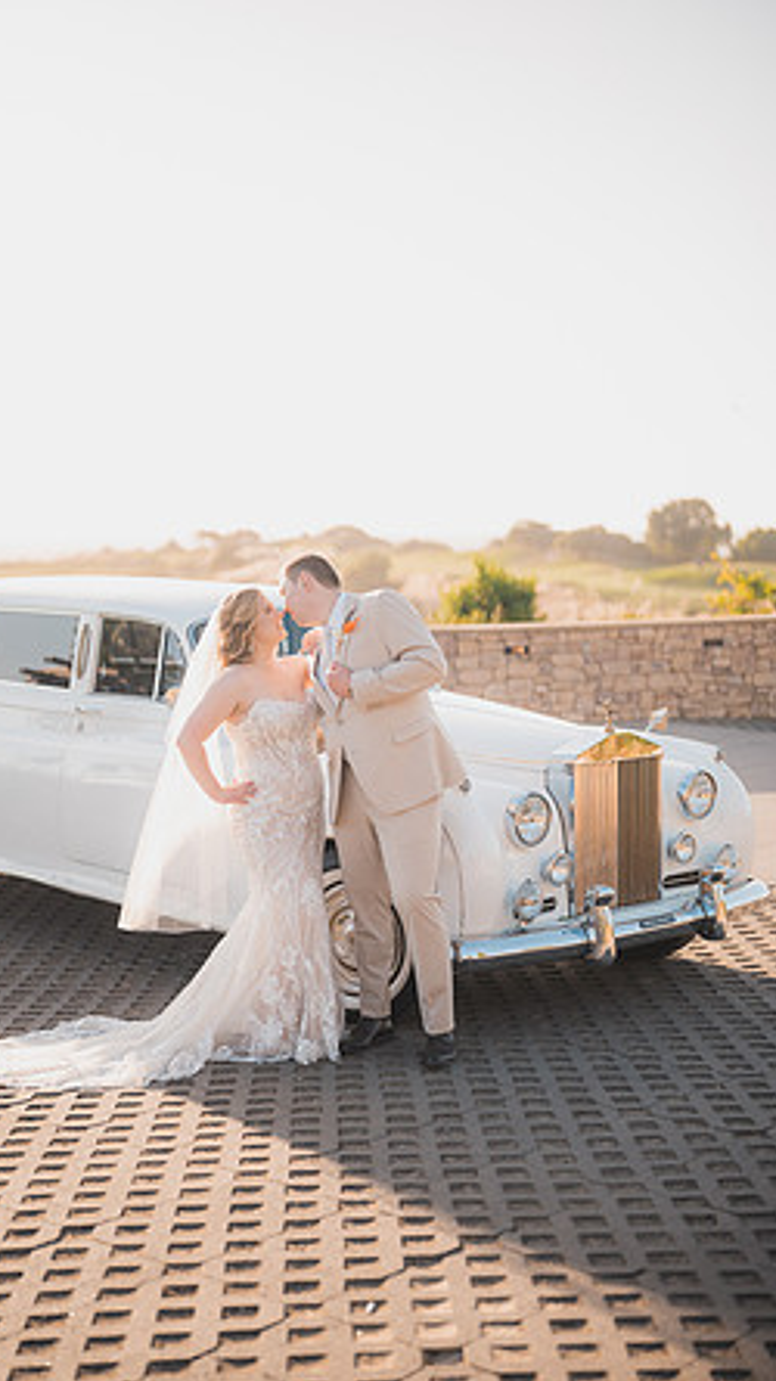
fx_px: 1941
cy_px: 695
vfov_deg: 39.2
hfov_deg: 22.6
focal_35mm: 53
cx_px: 323
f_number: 1.2
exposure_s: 1/5000
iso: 200
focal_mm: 50
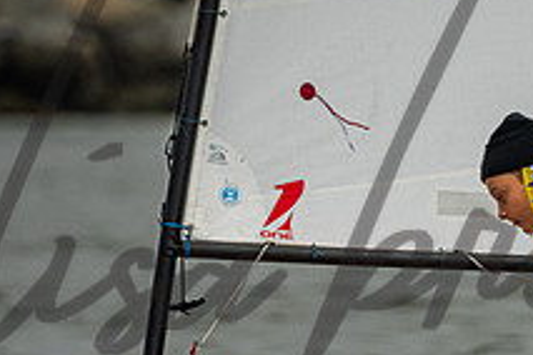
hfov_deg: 1.5
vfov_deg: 1.0
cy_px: 384
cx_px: 461
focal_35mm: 1407
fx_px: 20830
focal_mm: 400
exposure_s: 1/4000
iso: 320
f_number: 5.6
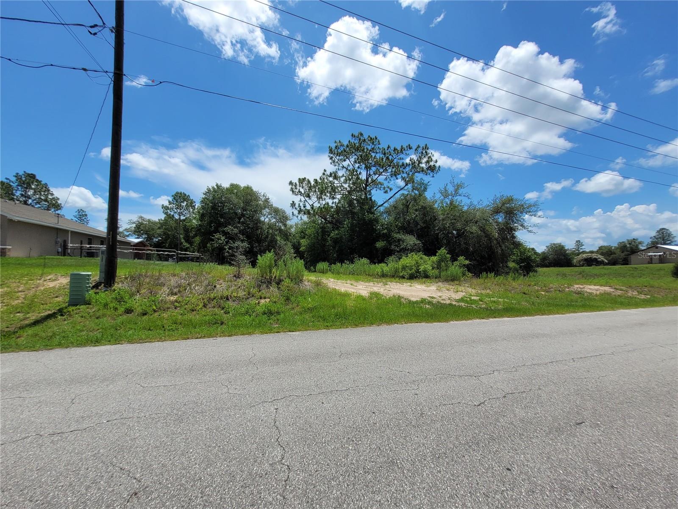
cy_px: 254
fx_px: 255
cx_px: 339
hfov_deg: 106.2
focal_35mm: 13
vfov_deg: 89.9
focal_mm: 1.74
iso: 40
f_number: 2.2
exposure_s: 1/2544
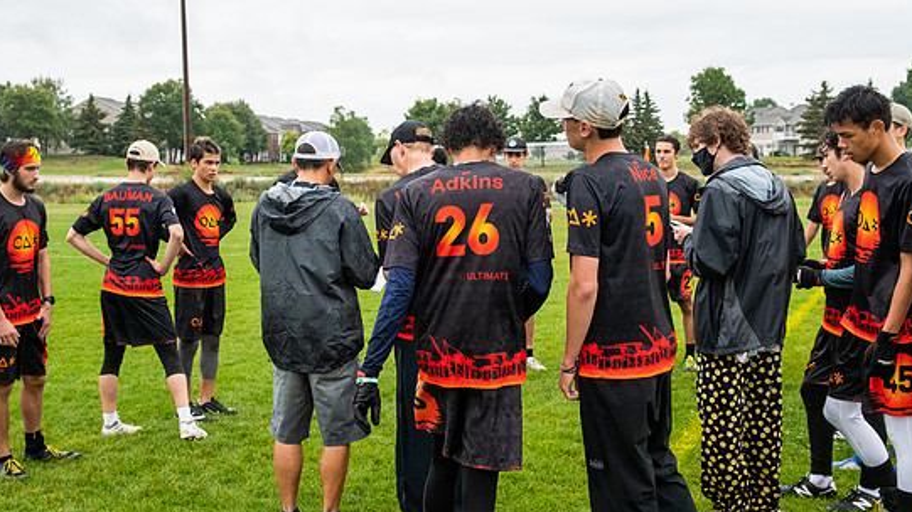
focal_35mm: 47
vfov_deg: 25.4
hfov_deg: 43.7
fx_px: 1136
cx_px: 416
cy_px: 235
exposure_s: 1/800
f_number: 6.3
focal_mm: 26
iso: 1600
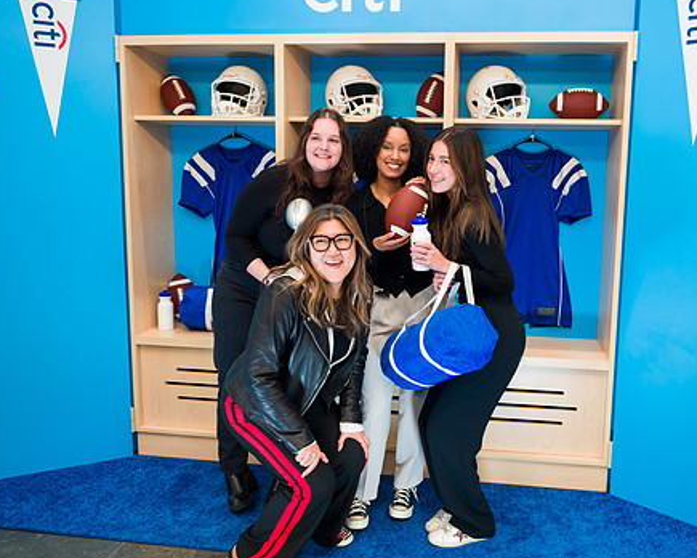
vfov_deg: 48.5
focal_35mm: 30
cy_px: 261
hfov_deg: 58.3
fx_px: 619
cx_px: 420
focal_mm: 24
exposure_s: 1/200
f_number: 4
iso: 800
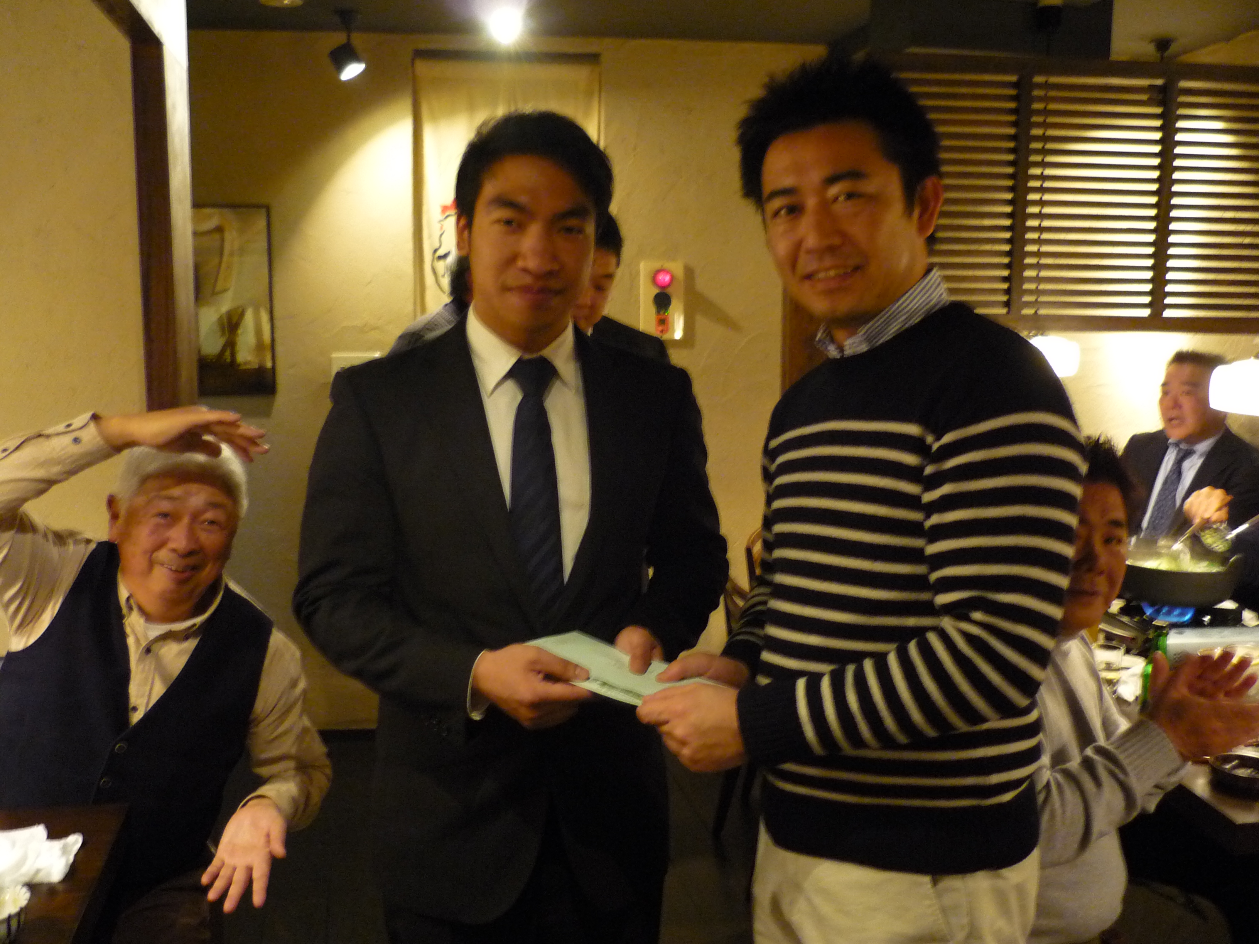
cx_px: 630
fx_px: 1200
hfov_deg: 55.4
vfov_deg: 42.9
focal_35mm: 33
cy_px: 472
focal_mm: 5.5
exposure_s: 1/10
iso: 400
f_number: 2.8
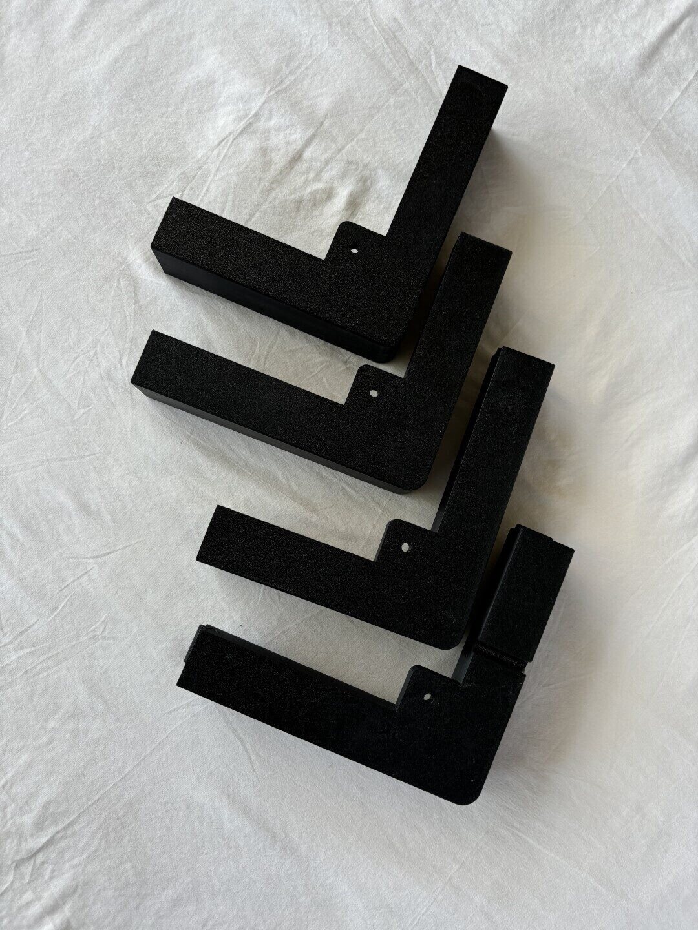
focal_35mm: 26
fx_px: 699
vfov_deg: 67.3
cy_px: 465
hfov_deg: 53.1
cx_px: 349
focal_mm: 5.96
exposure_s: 1/222
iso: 40
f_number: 1.6
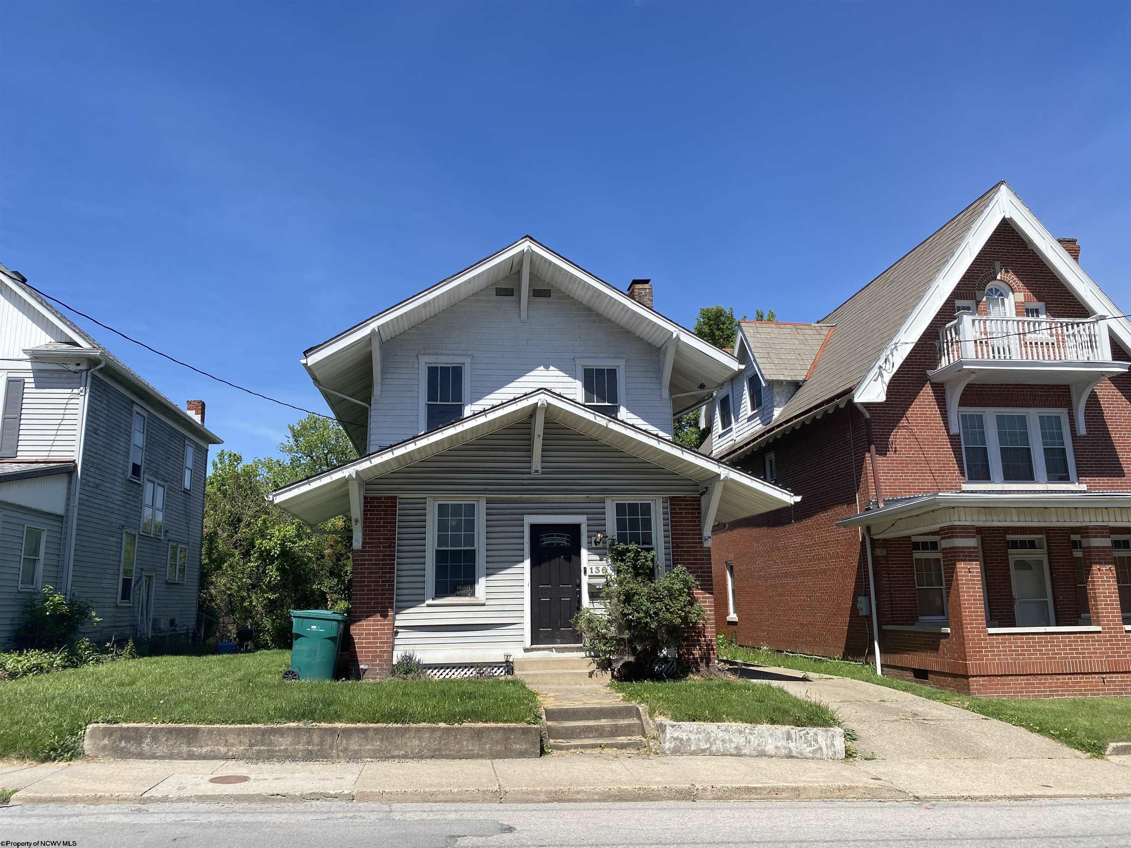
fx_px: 849
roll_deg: +0.9
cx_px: 566
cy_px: 424
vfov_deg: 53.1
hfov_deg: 67.3
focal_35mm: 26
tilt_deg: +13.4
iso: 32
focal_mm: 4.25
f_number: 1.8
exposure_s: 1/2463
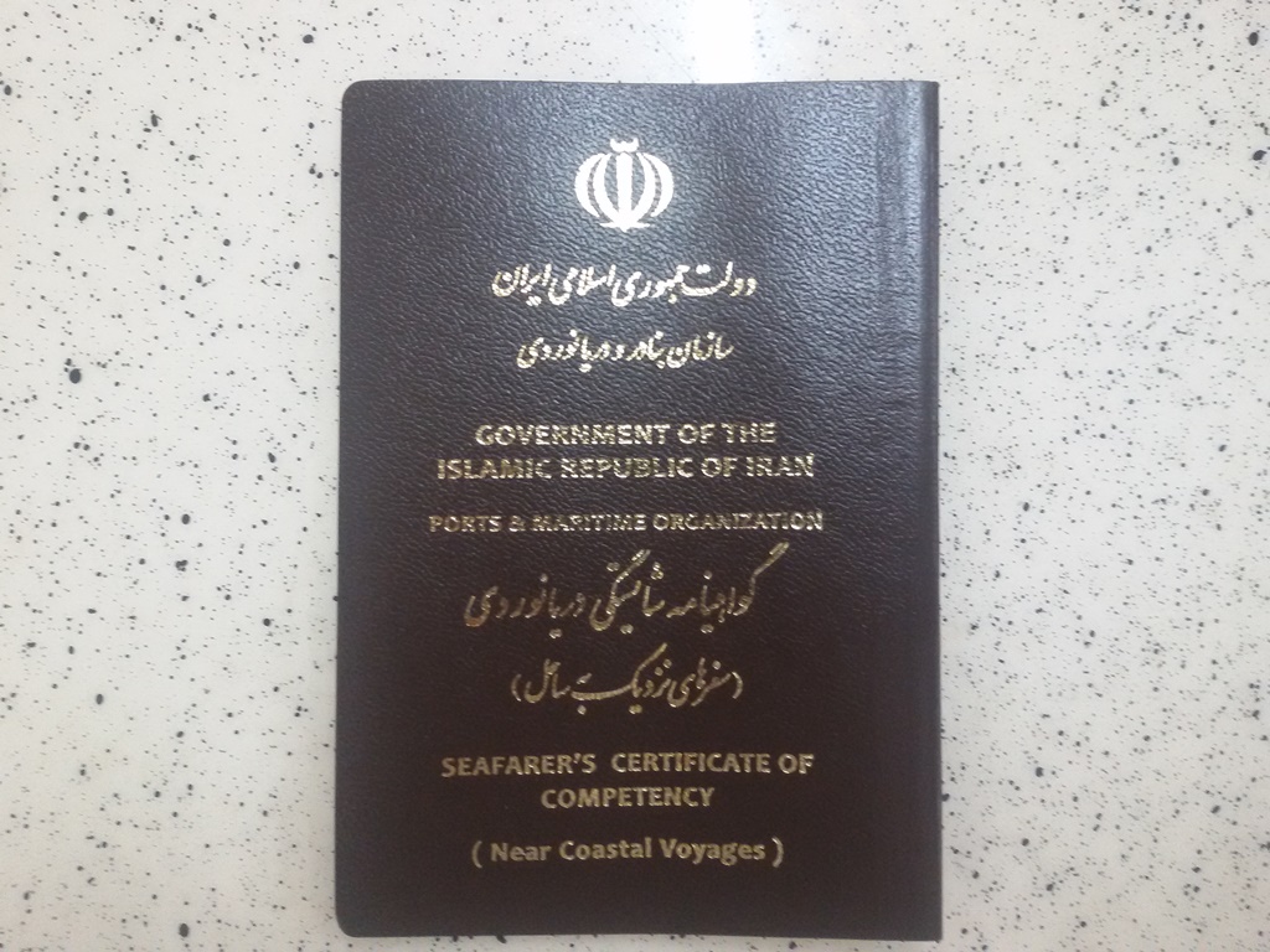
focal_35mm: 31
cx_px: 635
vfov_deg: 45.4
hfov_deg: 58.4
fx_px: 1137
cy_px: 476
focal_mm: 2.93
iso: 200
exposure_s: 1/33
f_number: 2.4
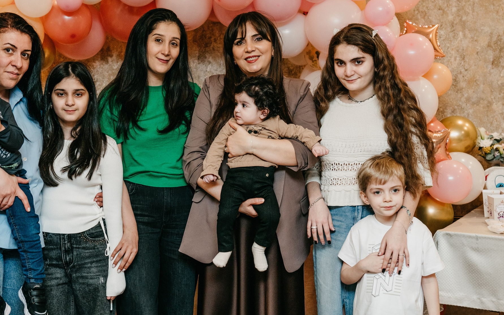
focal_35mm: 68
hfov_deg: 30.1
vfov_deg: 19.1
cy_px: 172
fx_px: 934
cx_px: 208
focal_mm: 45
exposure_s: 1/160
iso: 200
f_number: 4
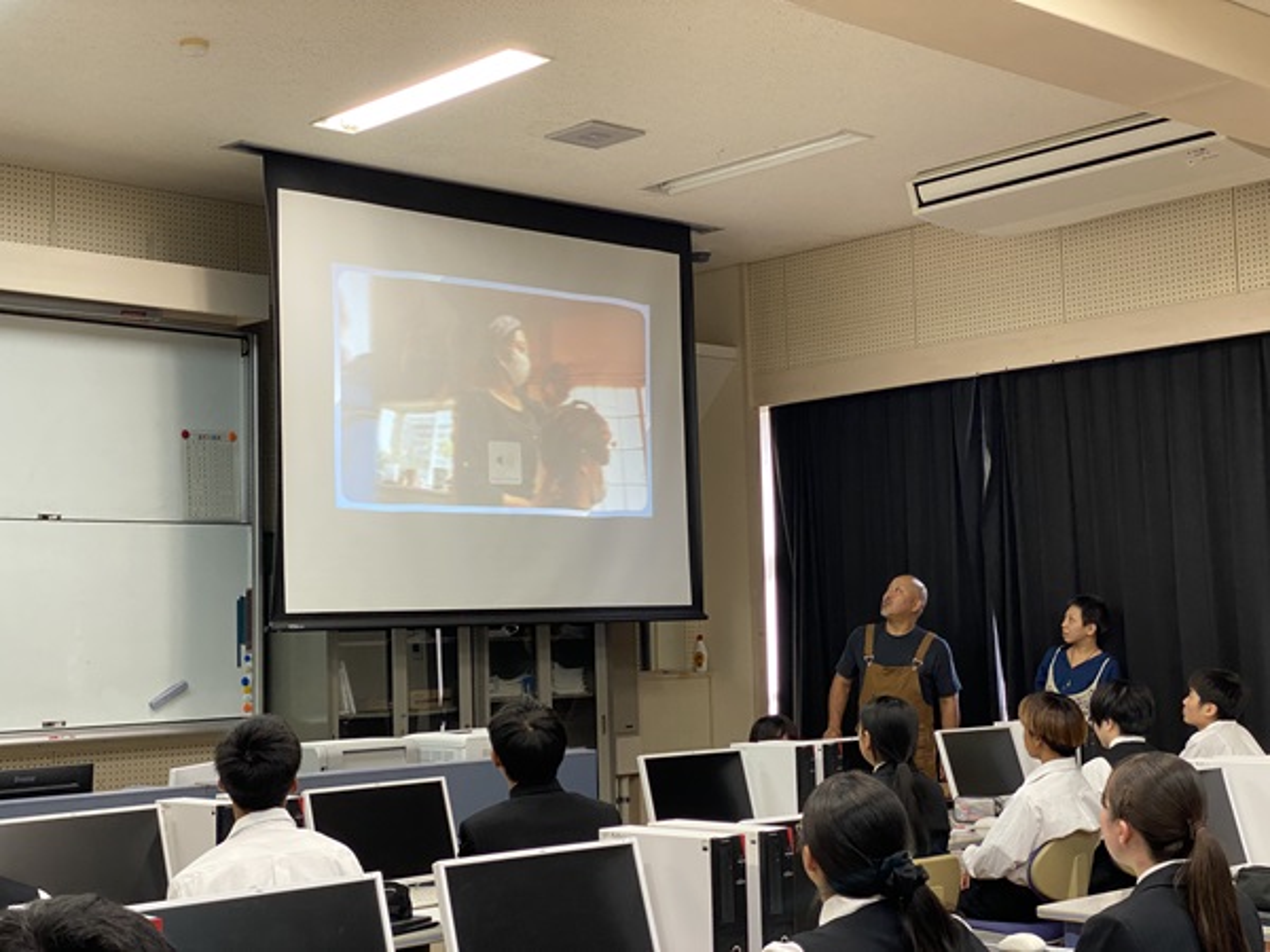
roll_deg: +0.8
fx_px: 1908
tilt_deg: +3.5
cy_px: 476
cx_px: 635
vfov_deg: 28.0
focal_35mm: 52
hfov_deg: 36.8
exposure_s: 1/50
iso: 125
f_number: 2
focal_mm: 6
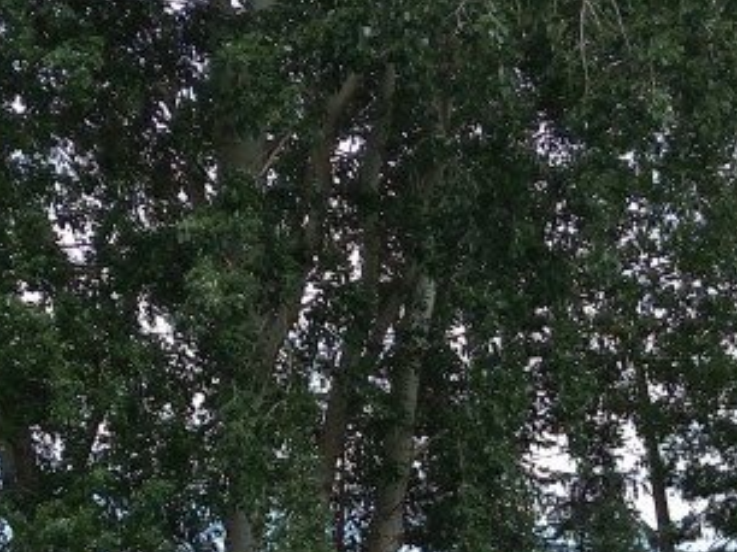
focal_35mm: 67
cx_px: 272
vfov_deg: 18.6
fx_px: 1425
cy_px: 897
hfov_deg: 28.9
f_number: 2
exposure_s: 1/481
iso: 112
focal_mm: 3.54
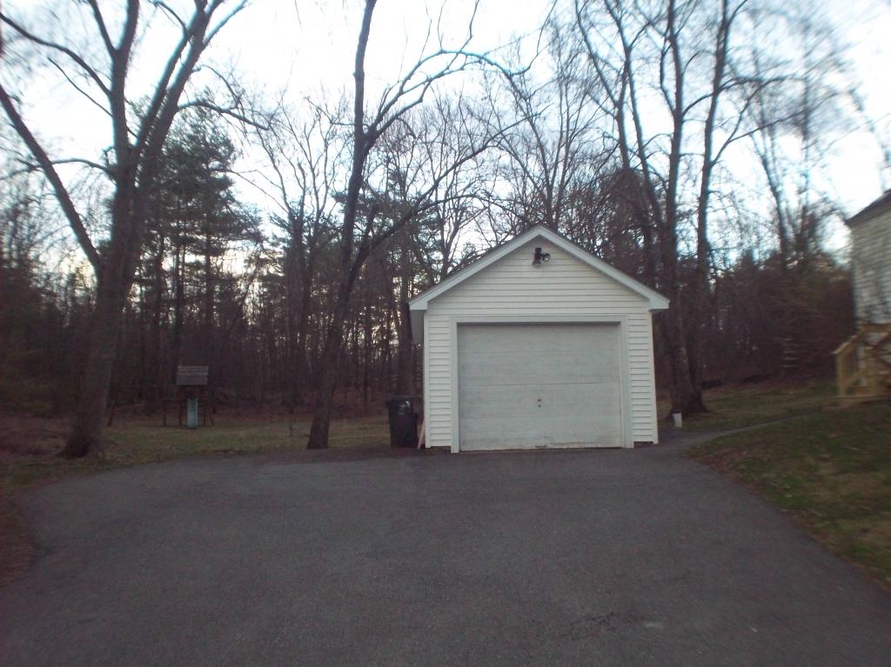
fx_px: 1389
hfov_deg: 35.6
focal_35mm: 54
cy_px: 334
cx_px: 446
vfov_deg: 27.0
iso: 231
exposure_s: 1/161
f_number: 3.4
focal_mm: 9
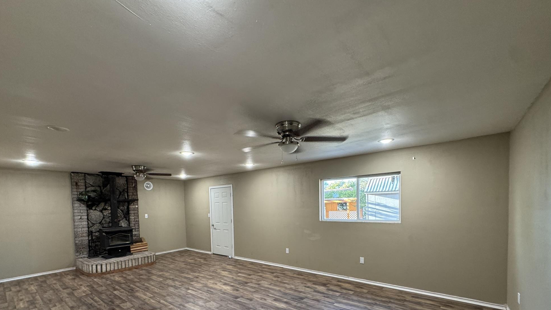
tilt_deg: -2.6
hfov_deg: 99.3
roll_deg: +1.6
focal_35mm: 16
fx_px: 234
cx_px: 264
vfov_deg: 64.7
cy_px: 215
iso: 250
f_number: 2.2
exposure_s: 1/60
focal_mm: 2.22
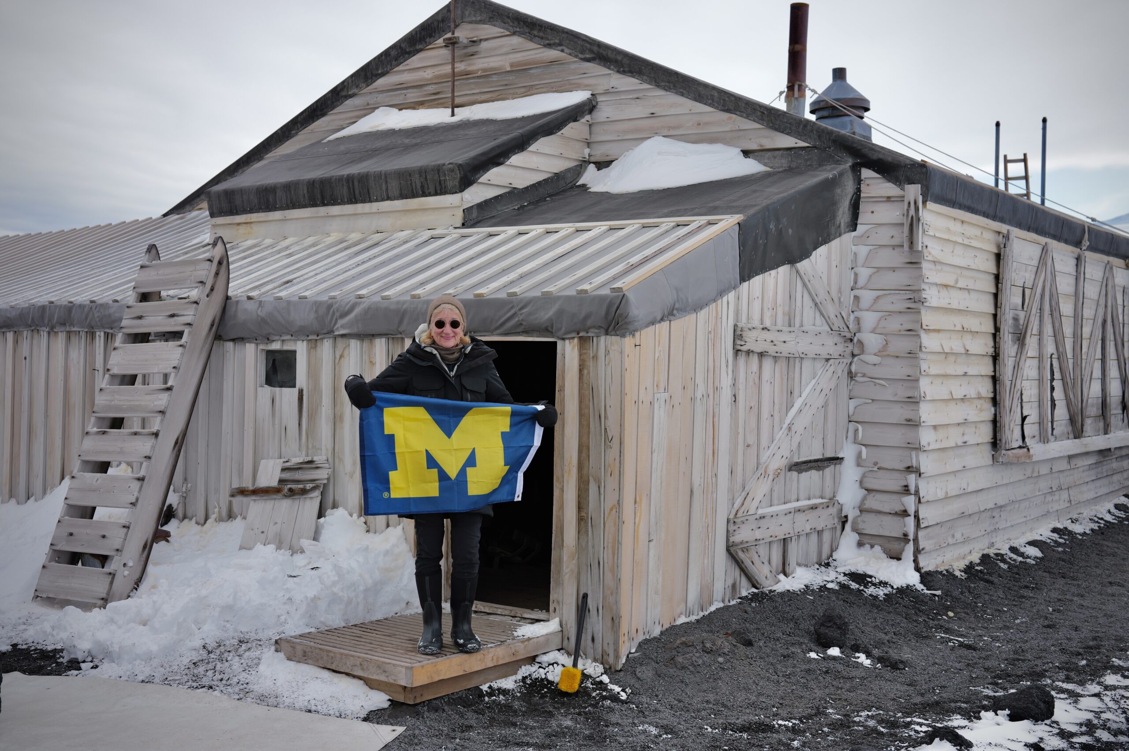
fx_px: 1348
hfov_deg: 45.5
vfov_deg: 31.2
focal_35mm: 43
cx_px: 564
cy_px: 376
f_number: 4
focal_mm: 43
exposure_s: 1/250
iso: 100
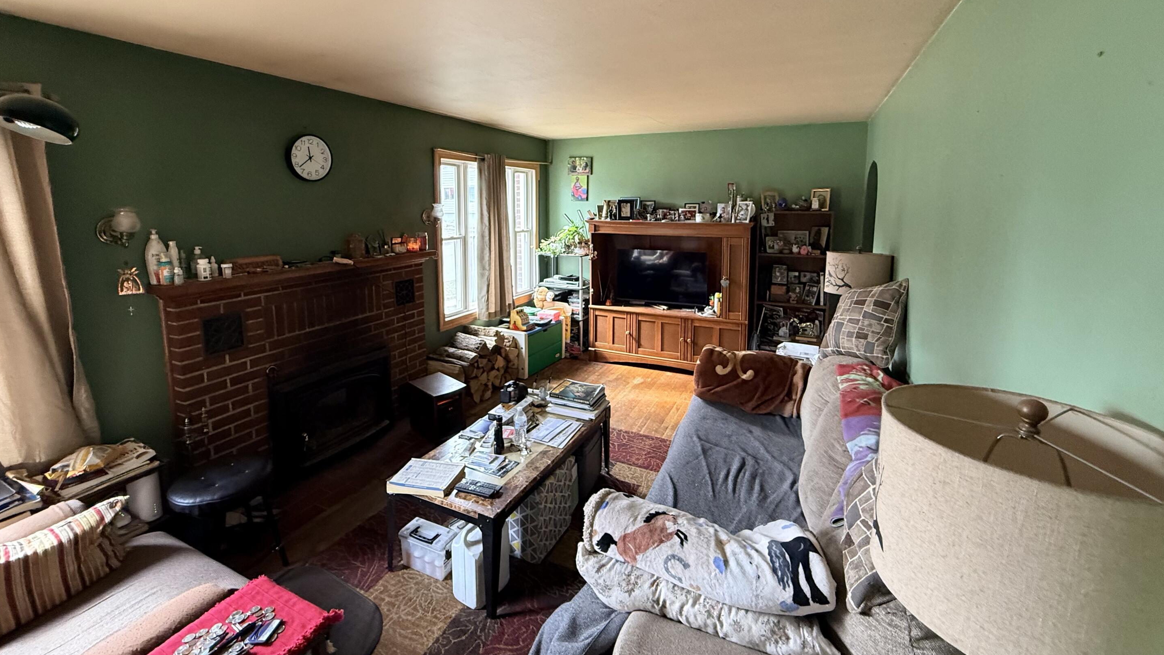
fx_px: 494
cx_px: 580
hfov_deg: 99.4
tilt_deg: -6.2
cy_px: 258
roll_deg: -0.8
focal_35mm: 16
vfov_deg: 66.4
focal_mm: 2.22
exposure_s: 1/83
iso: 320
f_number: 2.2
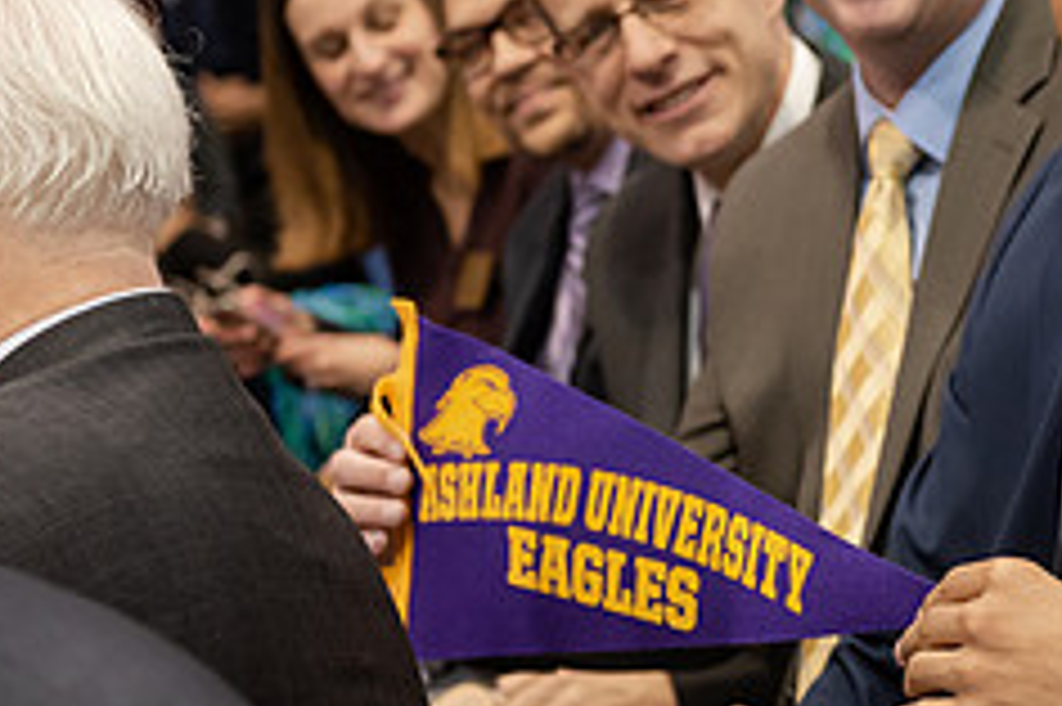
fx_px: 3773
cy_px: 178
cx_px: 986
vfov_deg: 10.7
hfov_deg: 15.8
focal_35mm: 128
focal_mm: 52
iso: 2500
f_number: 3.5
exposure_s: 1/160
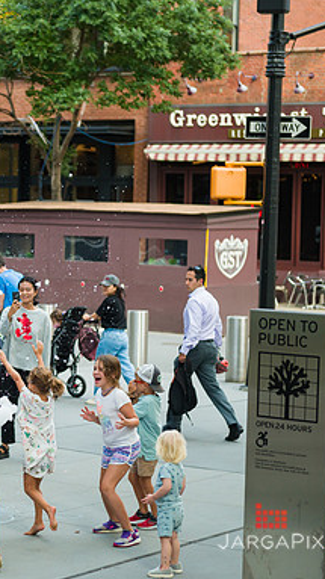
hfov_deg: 10.7
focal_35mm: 111
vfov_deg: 19.3
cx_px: -76
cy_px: 290
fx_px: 1703
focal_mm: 70
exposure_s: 1/1000
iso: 800
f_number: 3.2
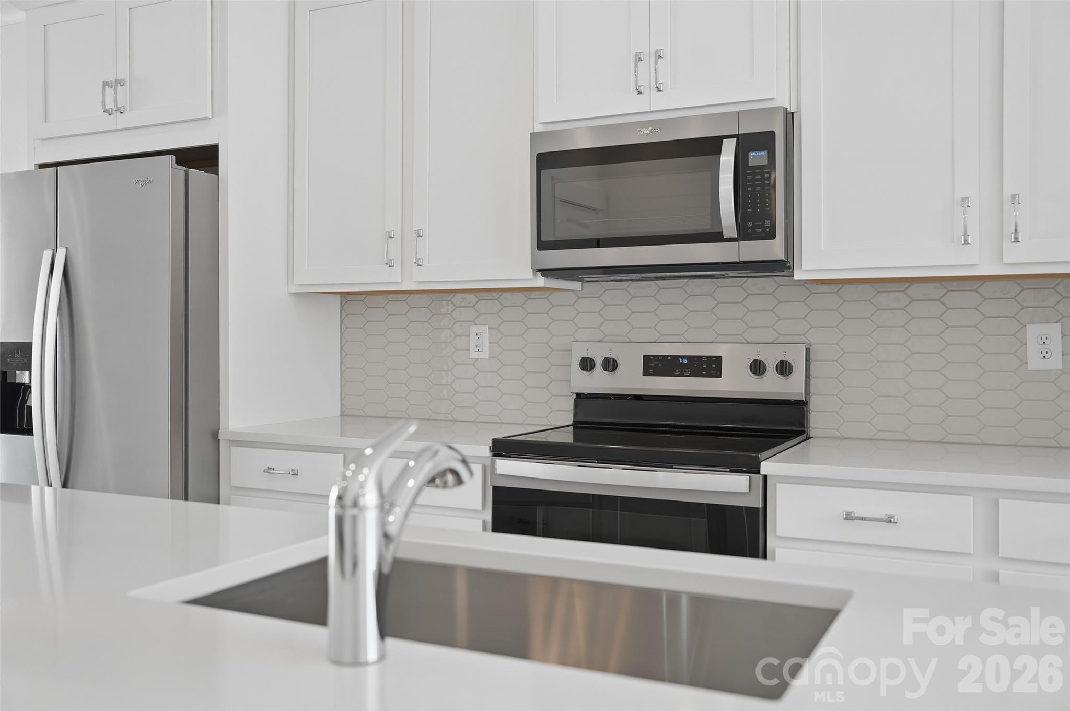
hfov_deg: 58.8
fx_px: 950
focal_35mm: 32
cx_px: 535
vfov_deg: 41.0
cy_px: 356
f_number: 4
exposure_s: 1/200
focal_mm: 32
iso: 500
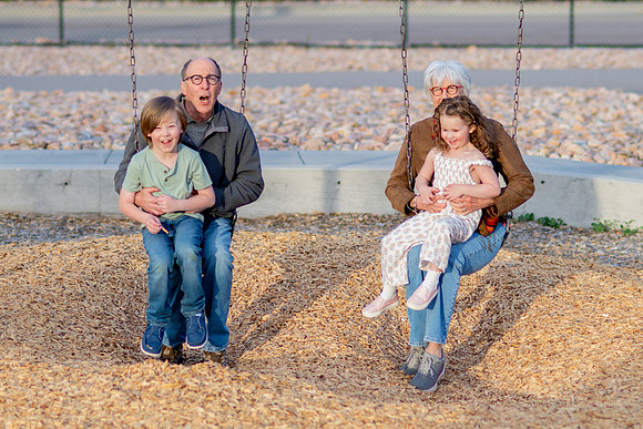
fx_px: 2791
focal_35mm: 156
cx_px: 337
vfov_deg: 8.8
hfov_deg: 13.1
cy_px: 210
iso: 200
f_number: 2.2
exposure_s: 1/800
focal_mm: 85
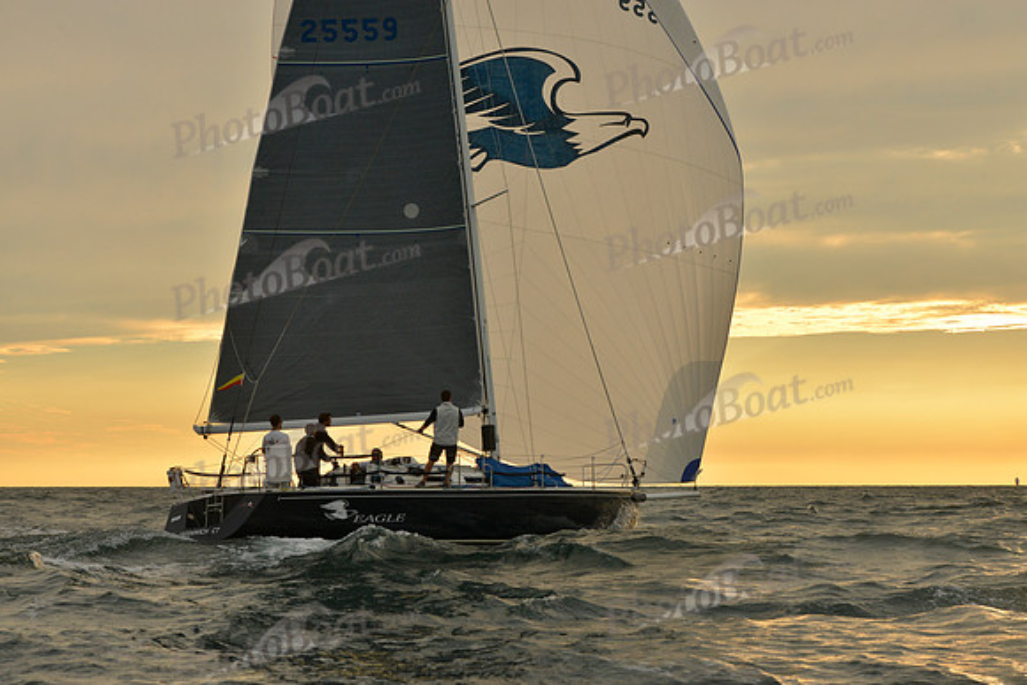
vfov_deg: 19.5
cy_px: 342
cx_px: 514
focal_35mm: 70
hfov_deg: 28.8
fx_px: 1997
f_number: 10
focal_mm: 70
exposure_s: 1/500
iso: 800
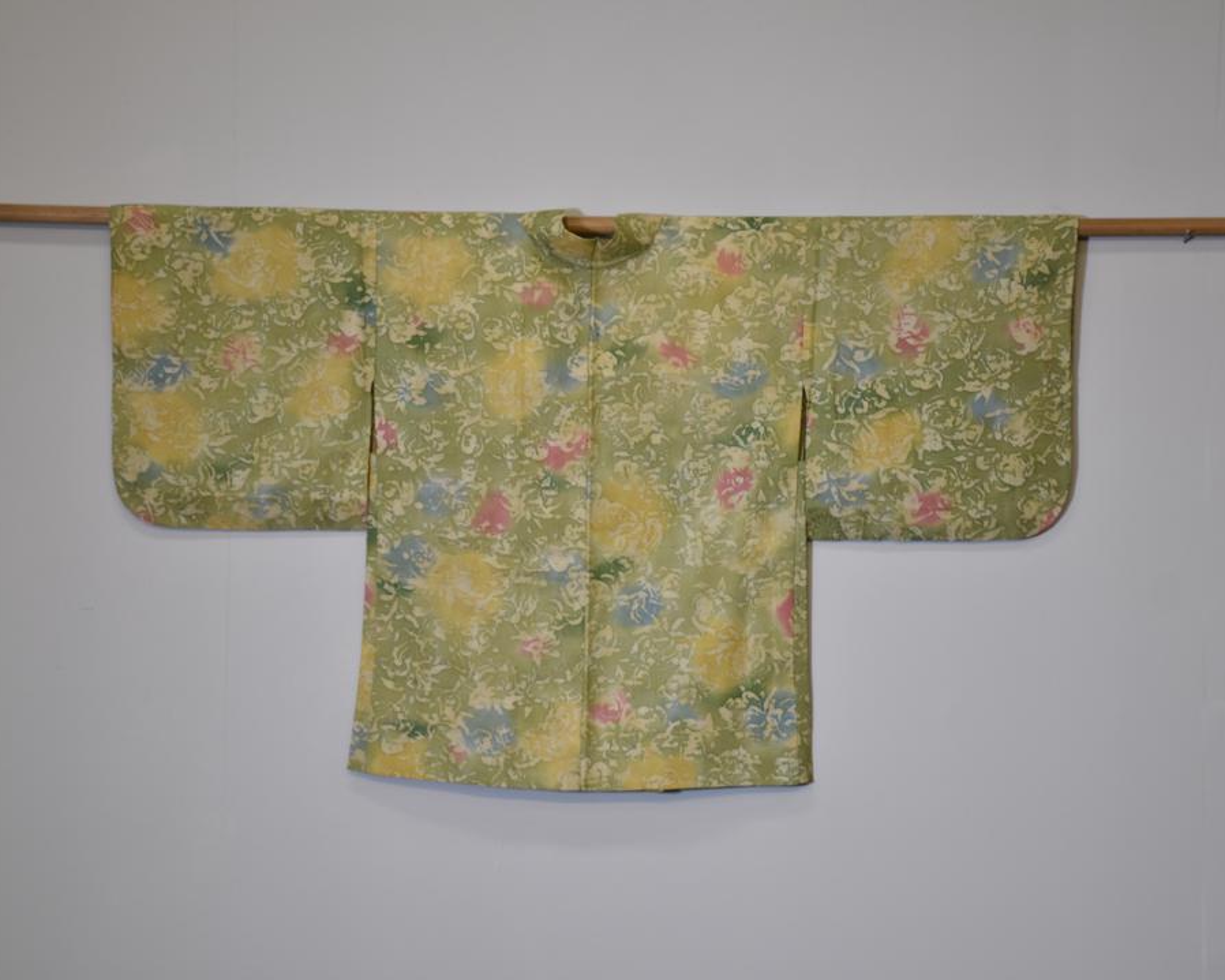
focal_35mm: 85
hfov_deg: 22.5
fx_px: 3081
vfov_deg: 18.1
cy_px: 492
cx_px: 599
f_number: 4.8
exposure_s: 1/80
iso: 400
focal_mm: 50
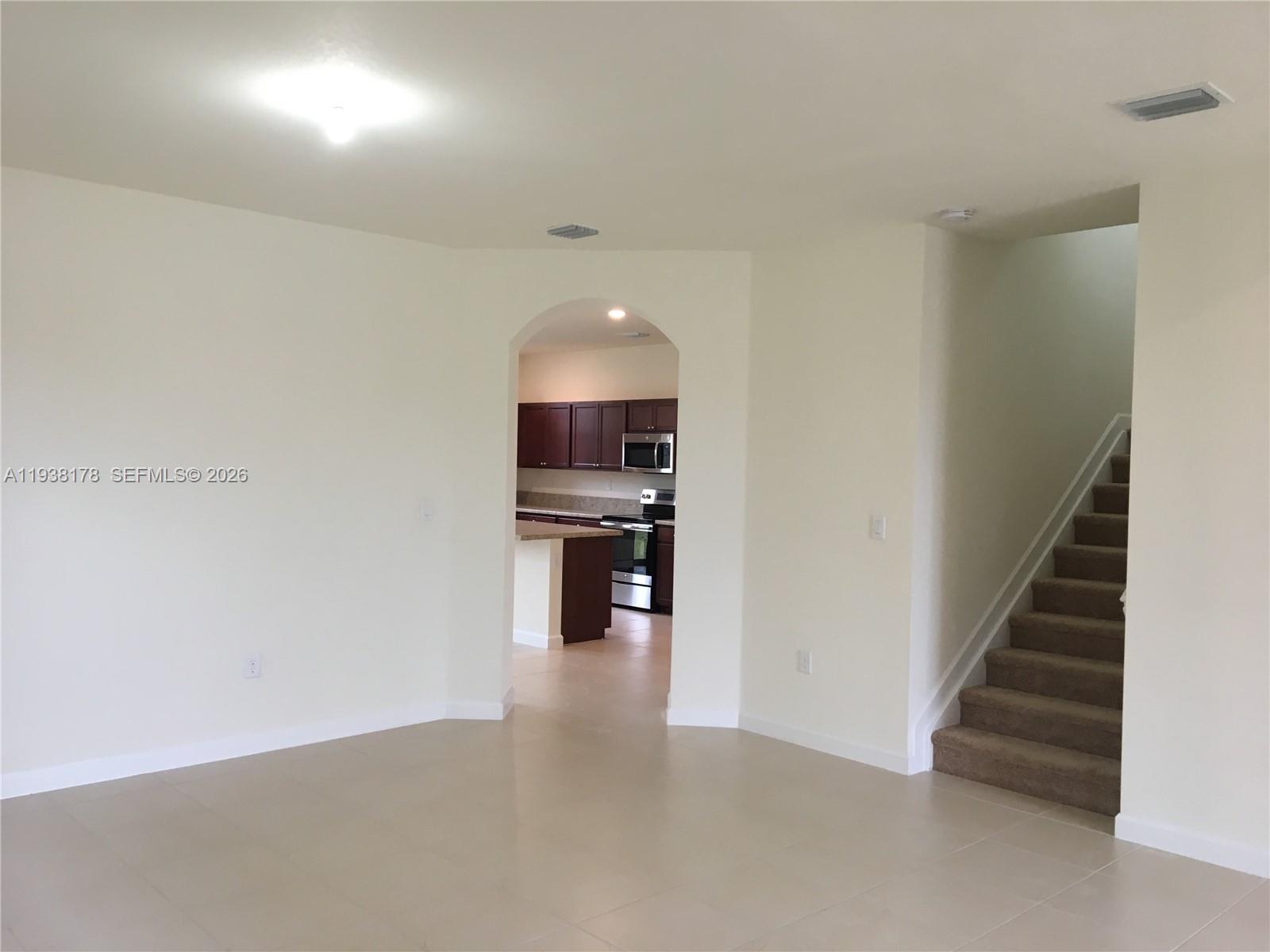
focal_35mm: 29
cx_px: 635
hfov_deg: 61.7
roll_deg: -1.2
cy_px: 476
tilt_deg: -2.7
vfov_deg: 48.2
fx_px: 1064
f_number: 2.2
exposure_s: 1/30
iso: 64
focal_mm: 4.15
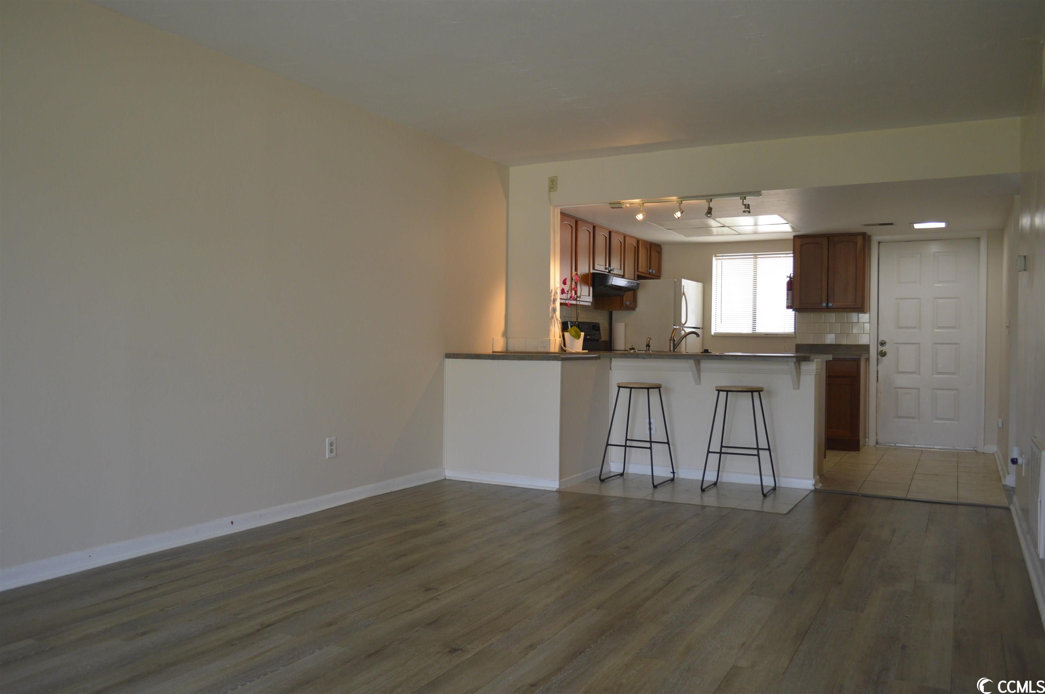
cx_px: 522
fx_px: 783
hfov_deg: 67.4
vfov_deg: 47.8
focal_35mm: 27
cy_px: 347
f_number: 4
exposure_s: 1/80
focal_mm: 18
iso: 400
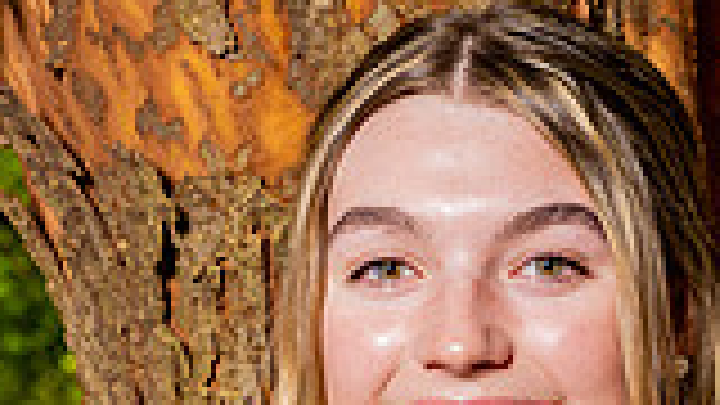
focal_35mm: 254
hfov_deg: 8.5
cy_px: 976
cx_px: 505
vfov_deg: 4.7
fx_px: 4849
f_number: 5.6
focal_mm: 53
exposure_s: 1/250
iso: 200
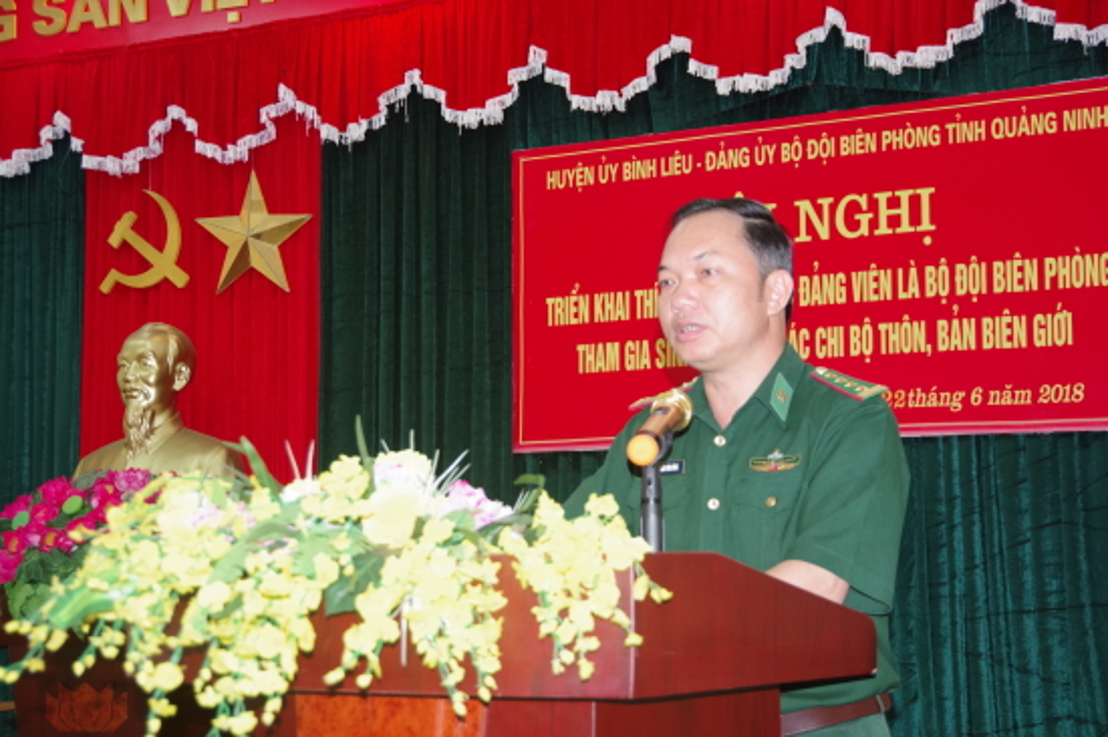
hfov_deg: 33.4
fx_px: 1845
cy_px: 368
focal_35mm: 60
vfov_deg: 22.6
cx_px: 554
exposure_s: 1/100
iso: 800
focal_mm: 40
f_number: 4.5
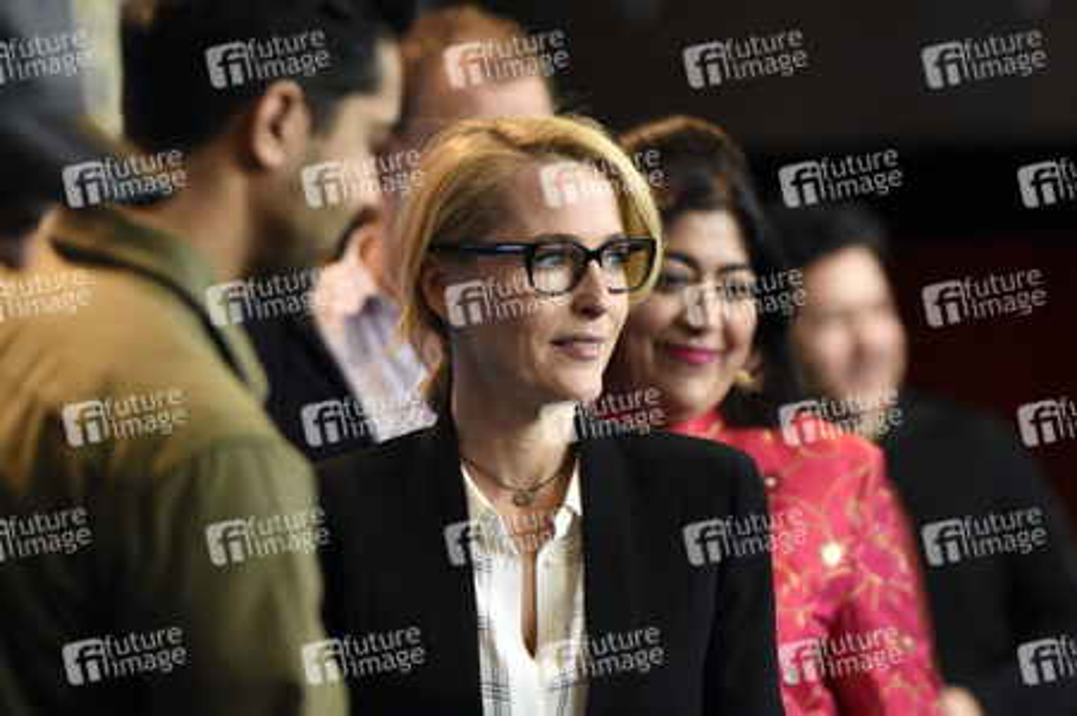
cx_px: 538
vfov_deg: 4.6
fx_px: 8968
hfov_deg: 6.9
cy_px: 358
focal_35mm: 300
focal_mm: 200
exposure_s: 1/320
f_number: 3.5
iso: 1600
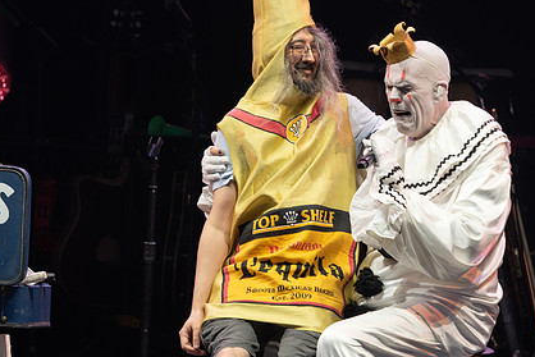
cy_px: 158
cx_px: 266
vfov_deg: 1.4
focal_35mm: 1001
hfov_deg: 2.1
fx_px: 14880
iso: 640
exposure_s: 1/320
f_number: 6.3
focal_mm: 600
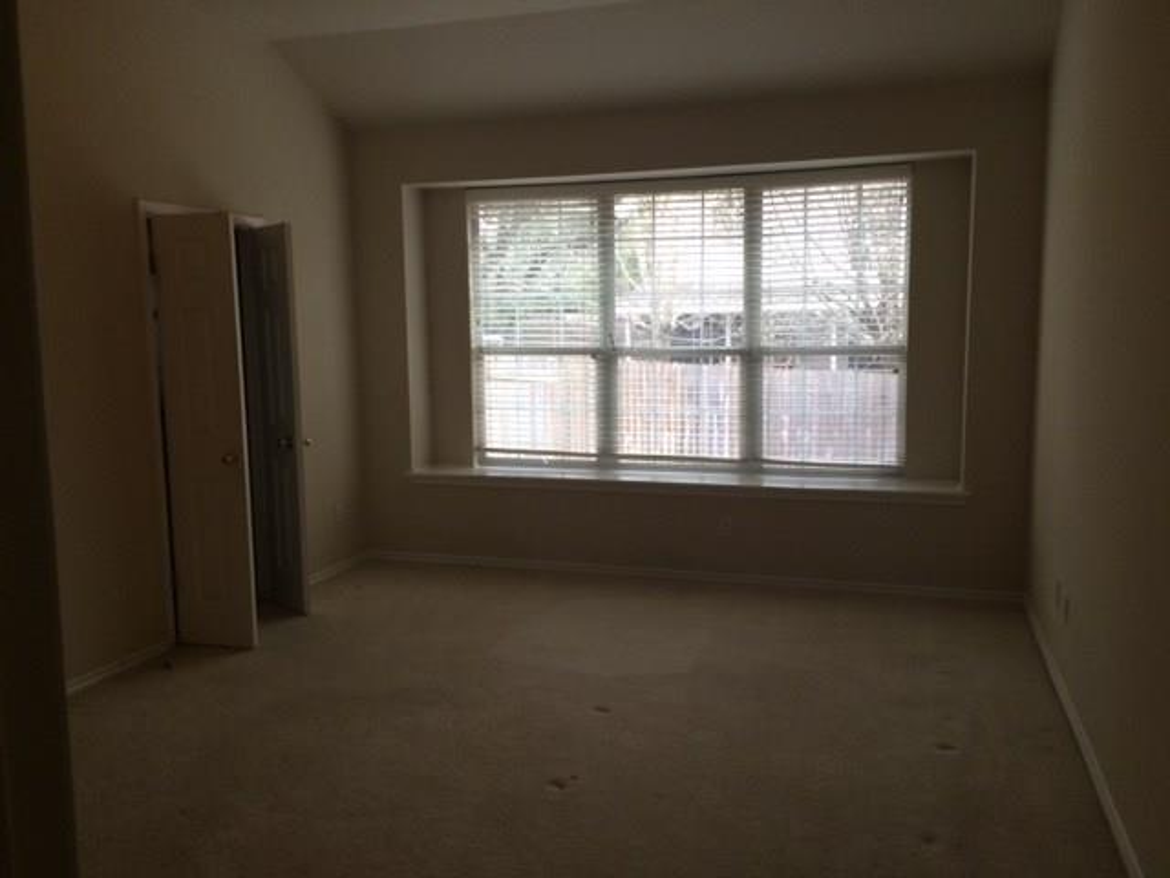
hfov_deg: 61.7
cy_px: 439
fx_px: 980
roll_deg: +2.4
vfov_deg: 48.2
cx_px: 585
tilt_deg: -8.5
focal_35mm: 29
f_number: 2.2
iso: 100
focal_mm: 4.15
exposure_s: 1/30
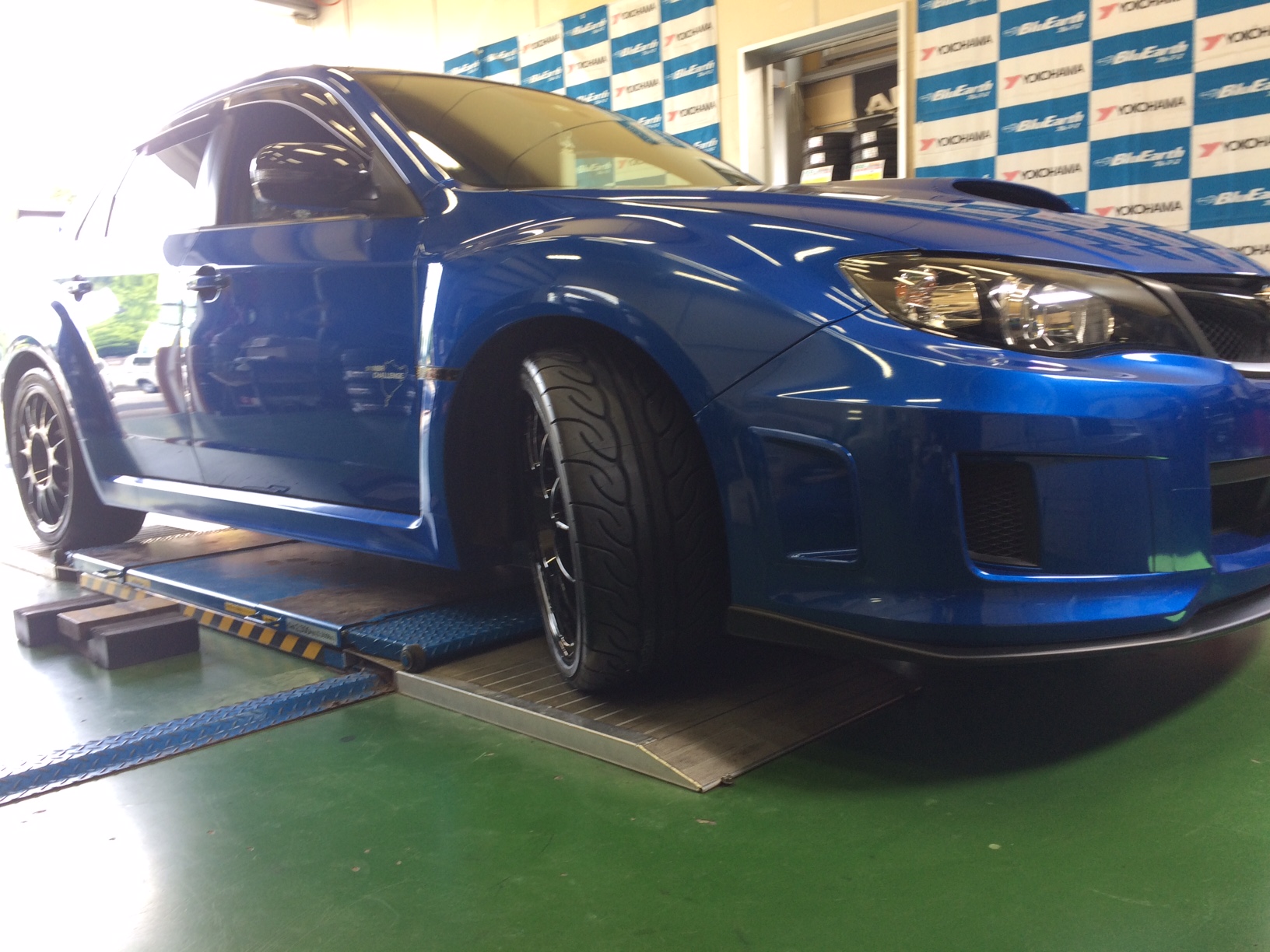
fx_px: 1064
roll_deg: +3.4
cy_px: 476
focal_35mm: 29
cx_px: 635
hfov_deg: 61.7
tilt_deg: -5.6
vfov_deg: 48.2
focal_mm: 4.15
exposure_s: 1/30
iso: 40
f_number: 2.2
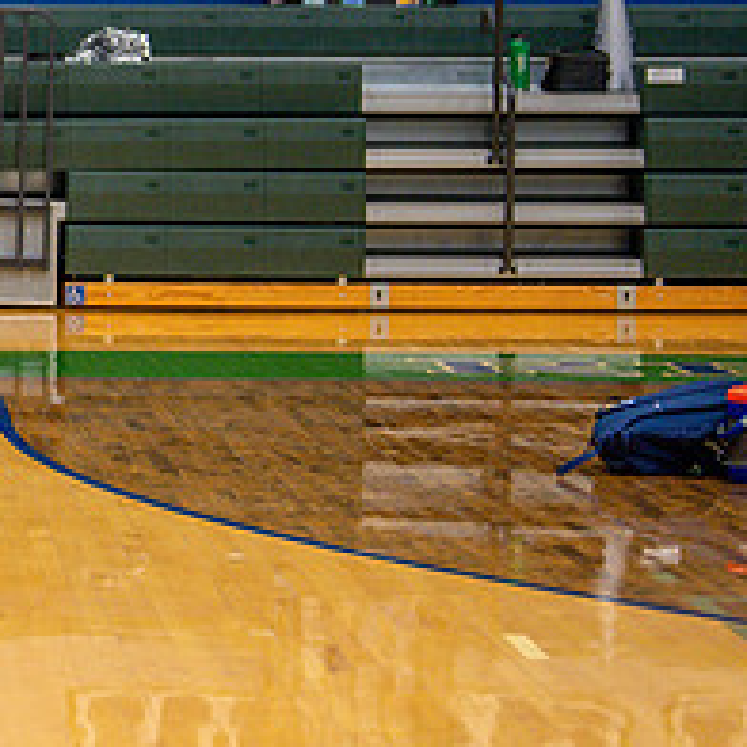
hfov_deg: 11.1
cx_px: -411
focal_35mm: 151
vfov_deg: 11.5
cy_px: 131
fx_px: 3687
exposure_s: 1/800
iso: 1000
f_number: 1.2
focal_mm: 50
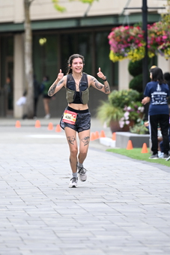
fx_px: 2292
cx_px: 69
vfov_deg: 6.4
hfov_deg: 4.2
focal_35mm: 324
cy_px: 73
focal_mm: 200
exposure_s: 1/1600
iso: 640
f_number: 2.8
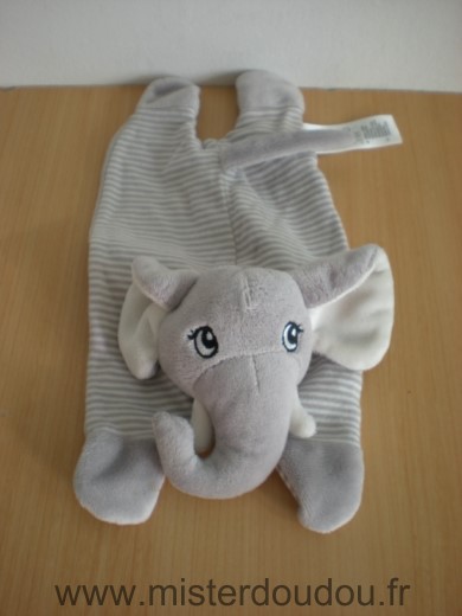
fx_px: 676
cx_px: 231
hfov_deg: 37.7
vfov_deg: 49.0
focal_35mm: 38
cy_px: 308
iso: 64
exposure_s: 1/58.1
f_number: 3.1
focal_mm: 6.3
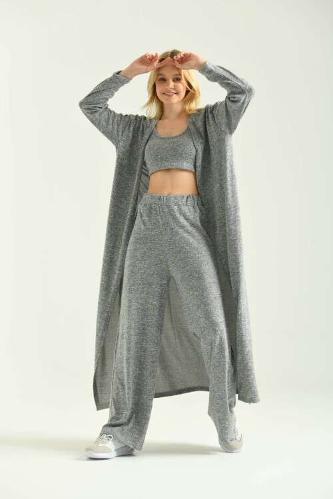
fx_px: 1138
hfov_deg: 16.7
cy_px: 250
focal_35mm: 82
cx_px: 166
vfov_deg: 24.8
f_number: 5.6
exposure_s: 1/160
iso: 125
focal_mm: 82
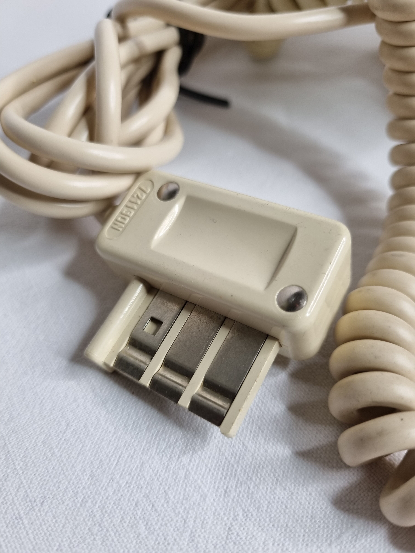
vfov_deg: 67.3
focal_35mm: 26
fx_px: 416
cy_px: 276
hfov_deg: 53.1
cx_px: 208
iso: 125
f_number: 1.8
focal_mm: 5.4
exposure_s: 1/100
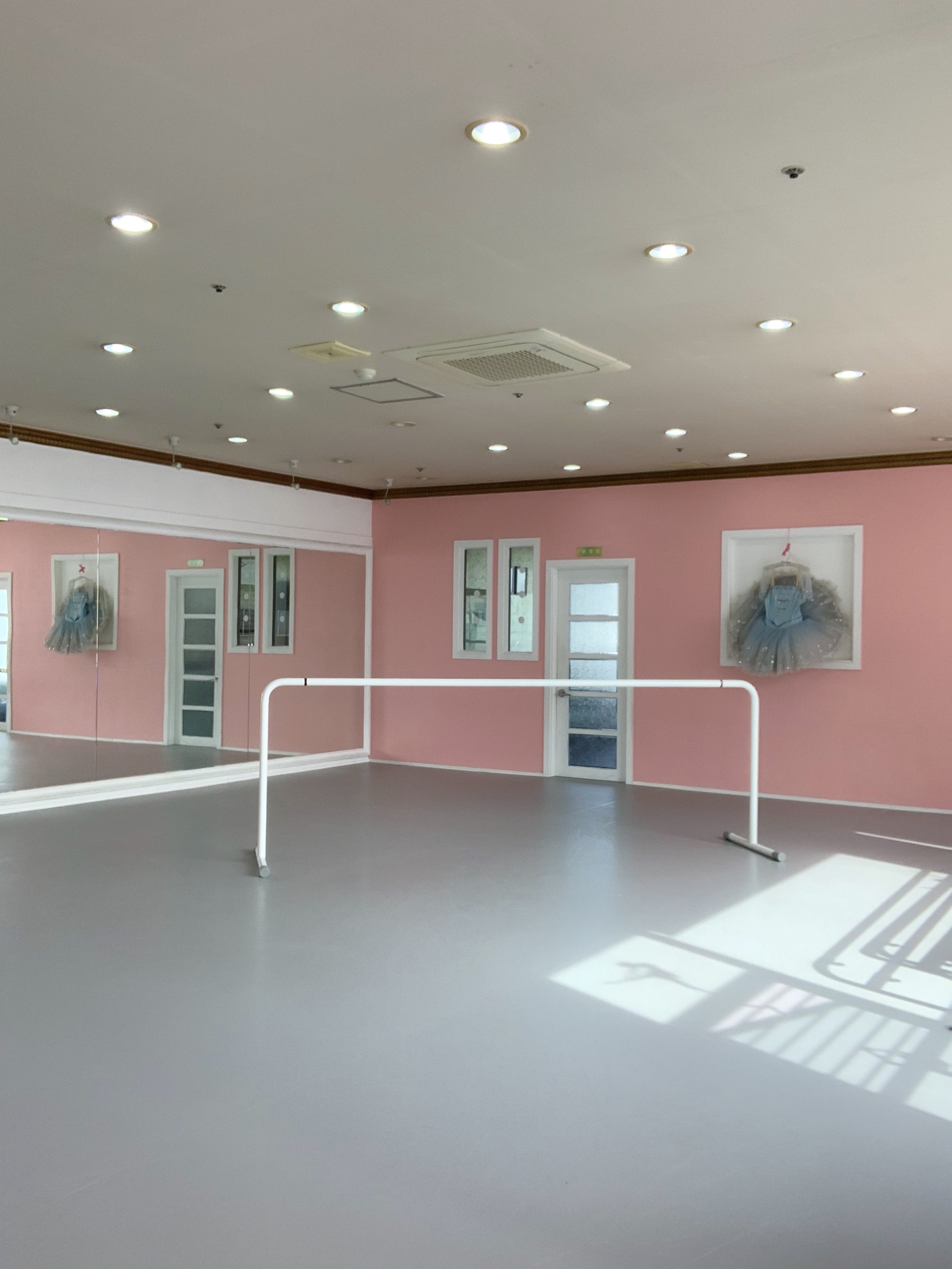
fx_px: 1173
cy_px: 634
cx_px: 476
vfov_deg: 56.8
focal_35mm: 32
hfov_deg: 44.2
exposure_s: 1/121
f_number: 2.2
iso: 50
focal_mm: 2.87
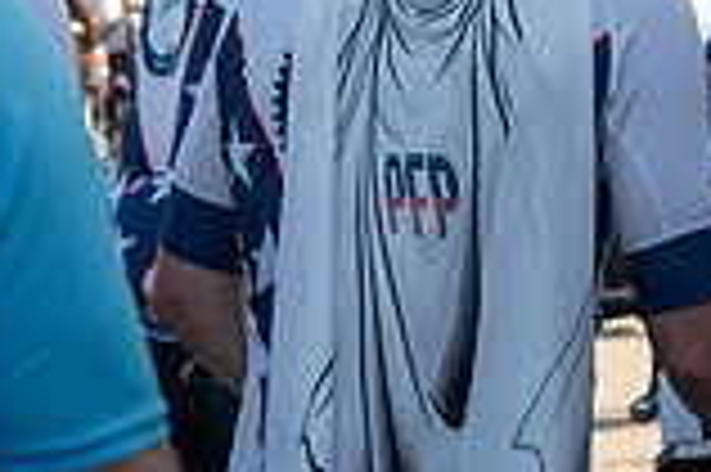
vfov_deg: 4.5
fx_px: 5939
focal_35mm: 301
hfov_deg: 6.8
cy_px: -47
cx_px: 886
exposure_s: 1/640
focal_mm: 82
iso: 200
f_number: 6.3
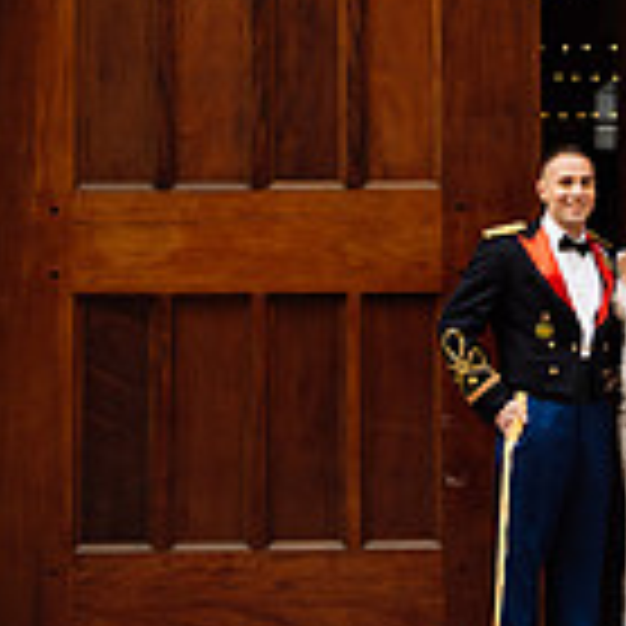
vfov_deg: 9.0
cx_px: 662
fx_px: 3949
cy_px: -59
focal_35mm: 193
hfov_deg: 9.0
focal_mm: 70
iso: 800
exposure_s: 1/400
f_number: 4.5
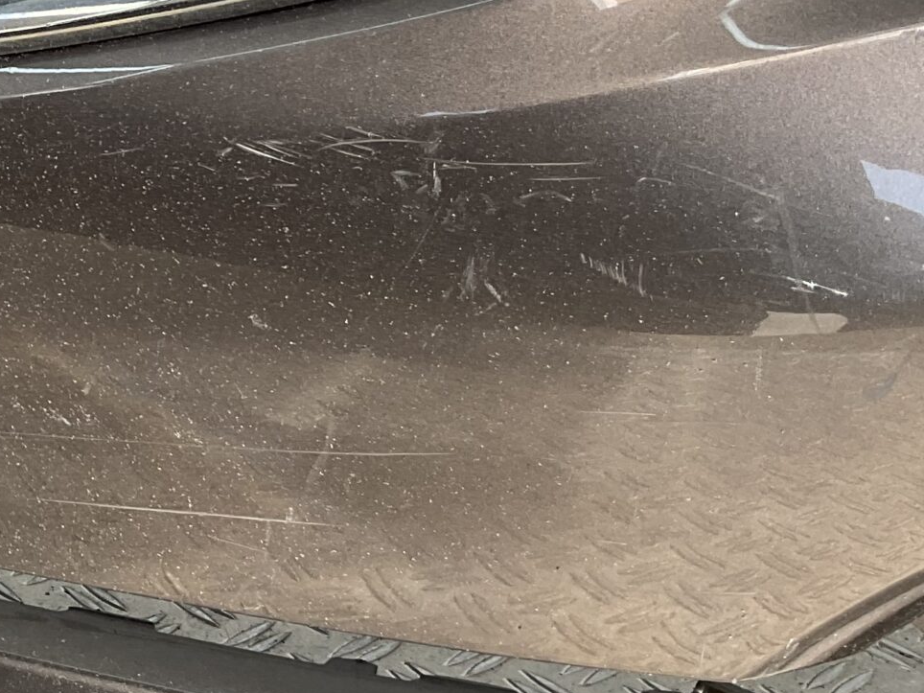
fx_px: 2055
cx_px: -180
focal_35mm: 77
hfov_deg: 23.2
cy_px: 91
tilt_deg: -19.7
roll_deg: +2.5
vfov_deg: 18.9
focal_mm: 3
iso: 16
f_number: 1.8
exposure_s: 1/133
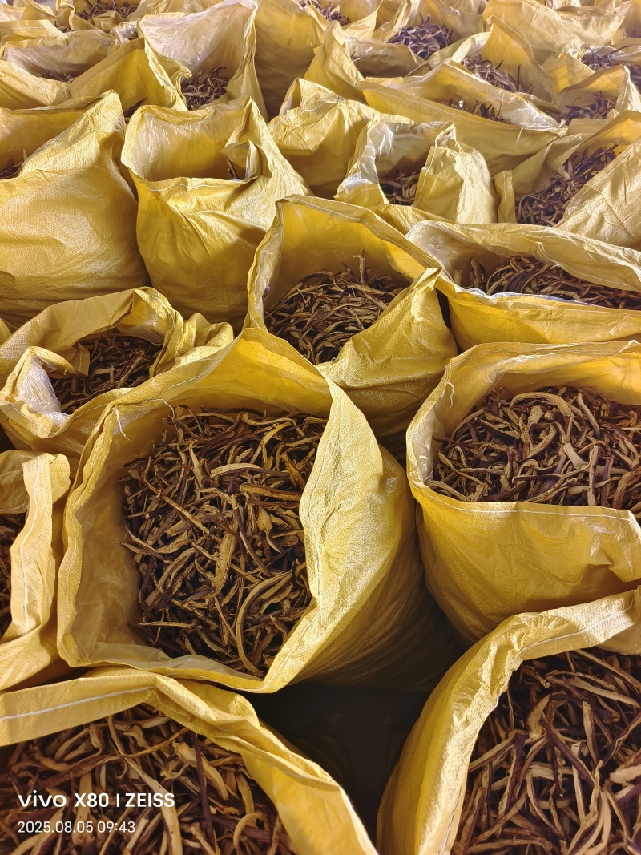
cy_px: 428
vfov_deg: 73.9
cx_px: 320
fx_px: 568
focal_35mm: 23
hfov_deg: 58.9
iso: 1383
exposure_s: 1/100
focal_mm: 5.5
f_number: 1.75
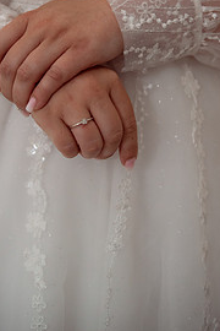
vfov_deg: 47.1
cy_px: 92
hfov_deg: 33.3
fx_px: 367
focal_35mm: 40
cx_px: 94
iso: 1600
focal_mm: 24
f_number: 2.8
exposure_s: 1/200
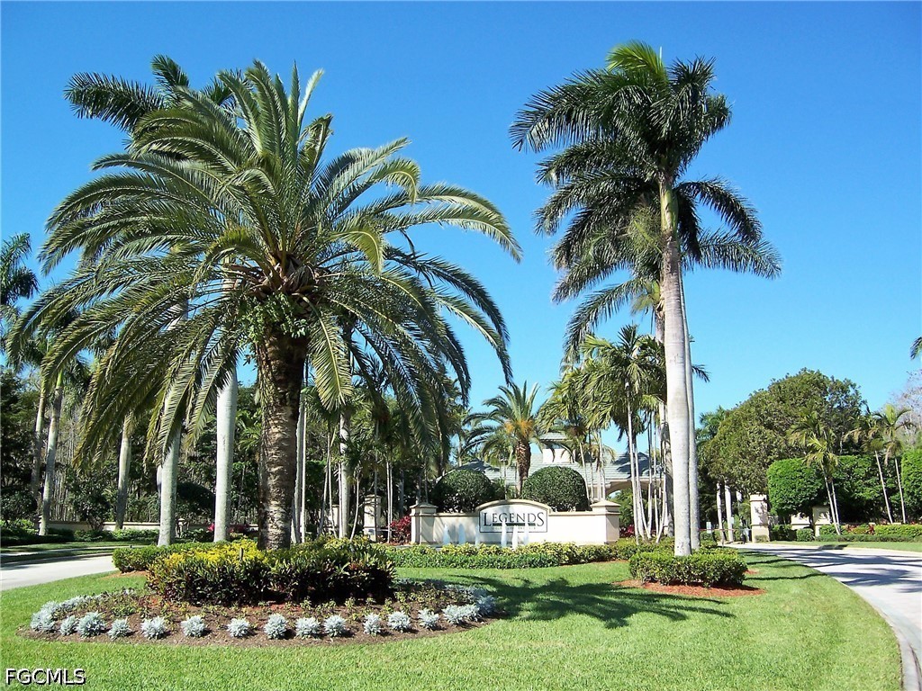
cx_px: 461
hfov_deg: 55.4
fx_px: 879
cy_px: 346
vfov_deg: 42.9
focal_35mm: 33
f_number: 4
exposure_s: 1/500
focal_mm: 5.5
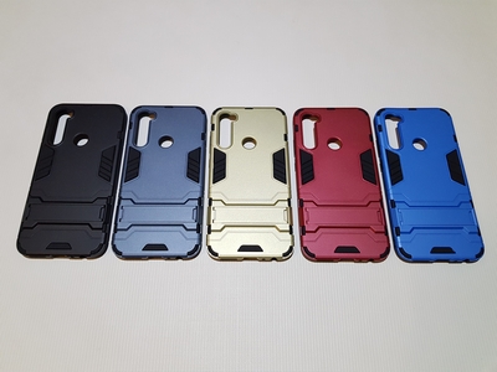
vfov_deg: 53.1
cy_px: 186
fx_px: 373
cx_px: 248
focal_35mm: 26
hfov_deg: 67.3
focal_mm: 4.2
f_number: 1.7
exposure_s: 1/50
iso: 160
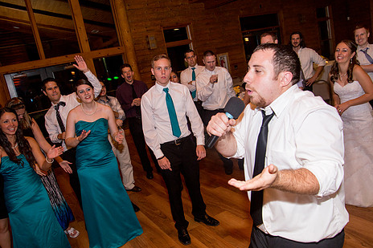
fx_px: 311
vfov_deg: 43.6
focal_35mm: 30
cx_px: 195
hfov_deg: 61.9
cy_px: 131
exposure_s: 1/200
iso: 2000
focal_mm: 24
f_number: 4.5
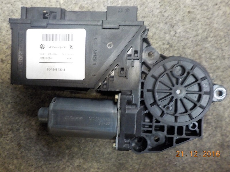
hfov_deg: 60.0
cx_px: 115
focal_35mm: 30
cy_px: 86
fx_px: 199
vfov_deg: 46.8
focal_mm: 4.1
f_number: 3.3
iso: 500
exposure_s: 1/8
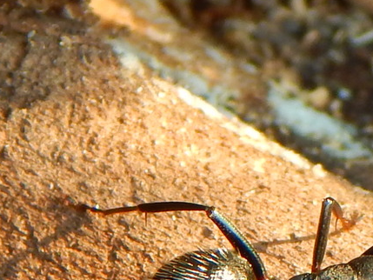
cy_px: 251
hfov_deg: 11.6
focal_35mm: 169
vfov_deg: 8.8
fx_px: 1822
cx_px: 346
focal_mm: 15.3
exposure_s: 1/60
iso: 125
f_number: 4.3
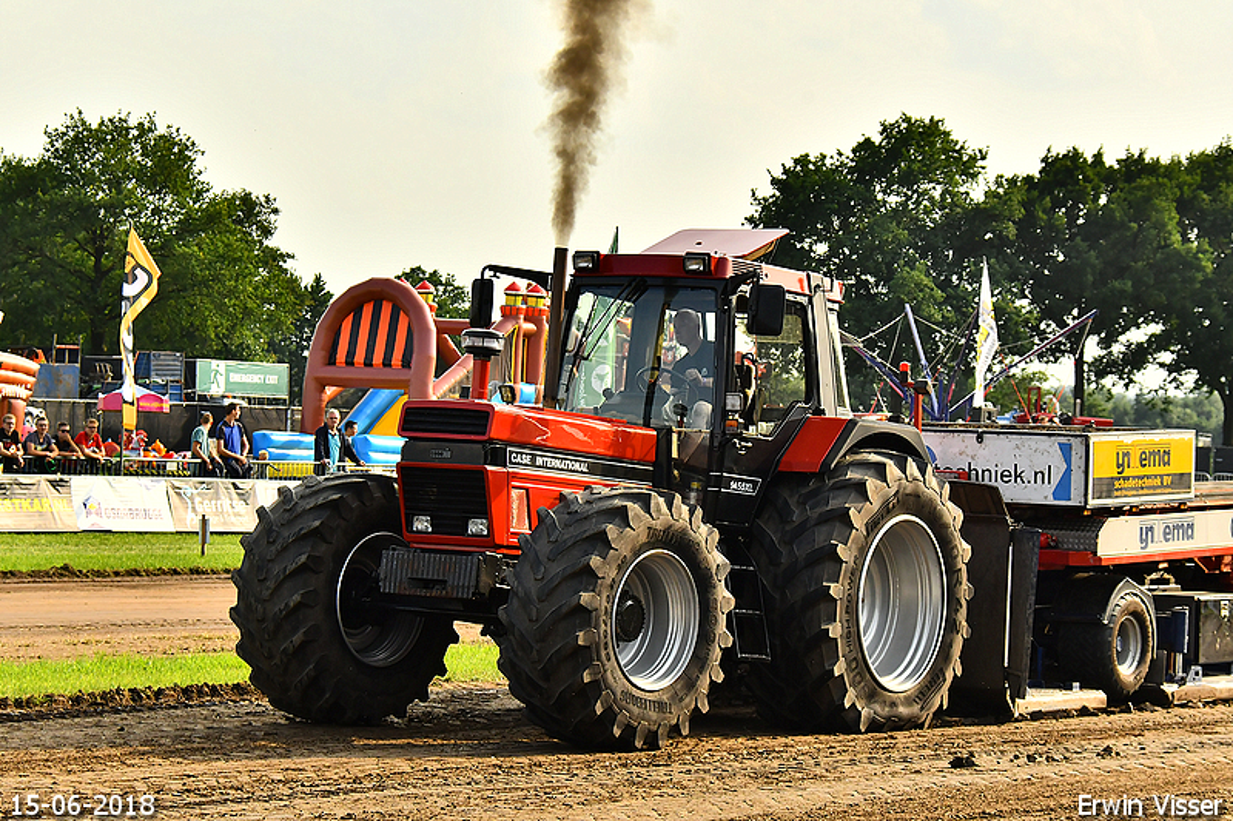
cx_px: 616
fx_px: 4006
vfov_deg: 11.7
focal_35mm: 117
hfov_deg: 17.5
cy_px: 410
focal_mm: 78
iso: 500
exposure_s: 1/1600
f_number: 7.1
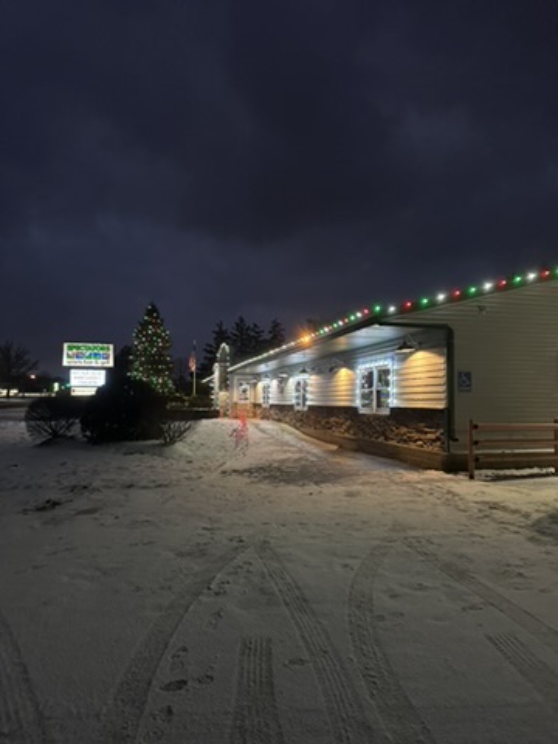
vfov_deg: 71.6
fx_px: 516
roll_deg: -0.7
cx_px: 279
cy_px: 372
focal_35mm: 24
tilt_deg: +3.5
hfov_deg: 56.8
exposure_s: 1/60
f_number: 1.78
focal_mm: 6.86
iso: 640
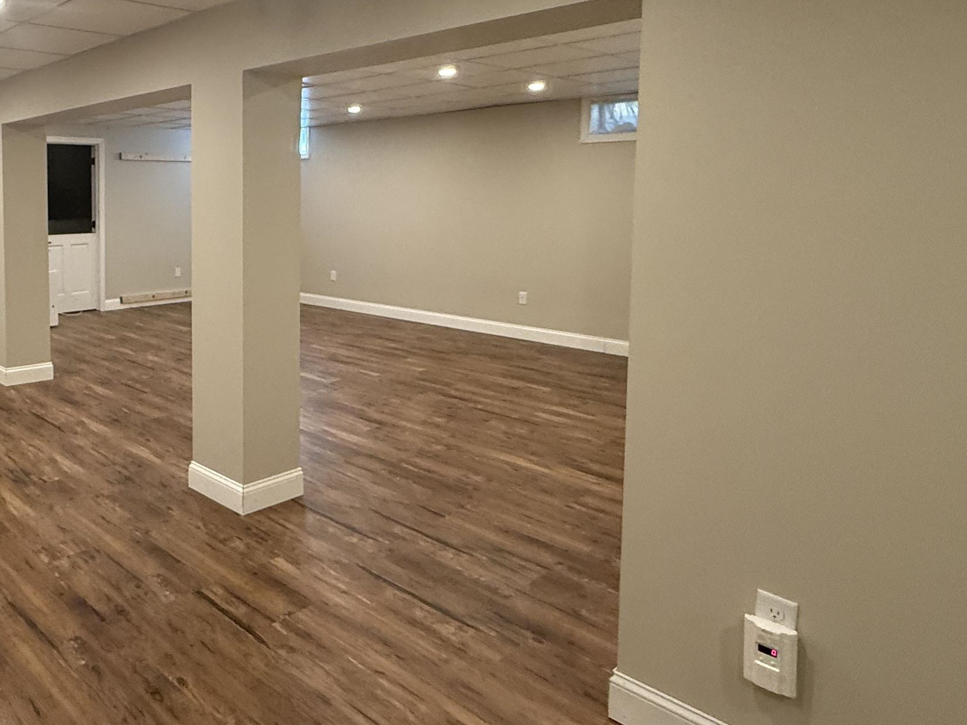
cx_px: 160
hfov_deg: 60.4
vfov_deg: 52.1
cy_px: 241
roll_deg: +1.5
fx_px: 726
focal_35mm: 26
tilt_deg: -0.6
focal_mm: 2.22
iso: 400
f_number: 2.2
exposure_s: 1/120
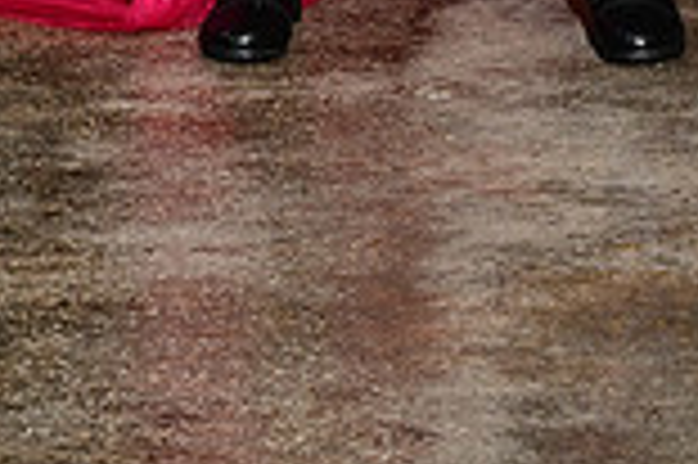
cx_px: 347
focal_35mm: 318
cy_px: -689
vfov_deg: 4.2
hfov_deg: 6.5
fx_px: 6159
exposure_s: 1/125
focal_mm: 85
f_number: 6.3
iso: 1000
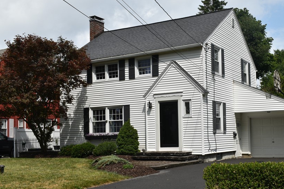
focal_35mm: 48
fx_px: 379
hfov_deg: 40.6
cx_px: 187
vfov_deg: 28.0
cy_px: 112
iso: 100
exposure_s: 1/320
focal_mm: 24
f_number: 9
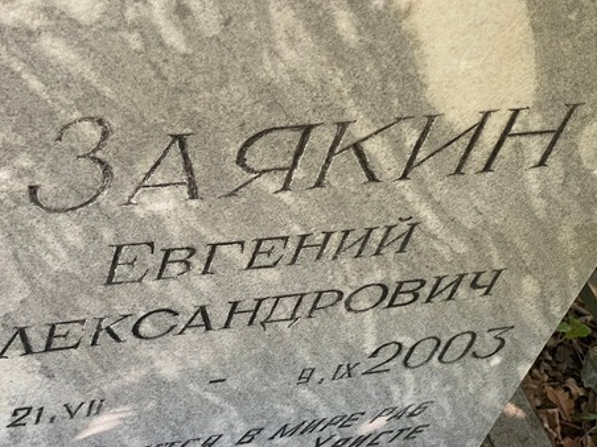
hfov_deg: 21.3
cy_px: 287
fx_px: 1587
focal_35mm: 92
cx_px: 240
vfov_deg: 16.0
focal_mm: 6
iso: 40
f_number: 2
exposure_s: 1/121
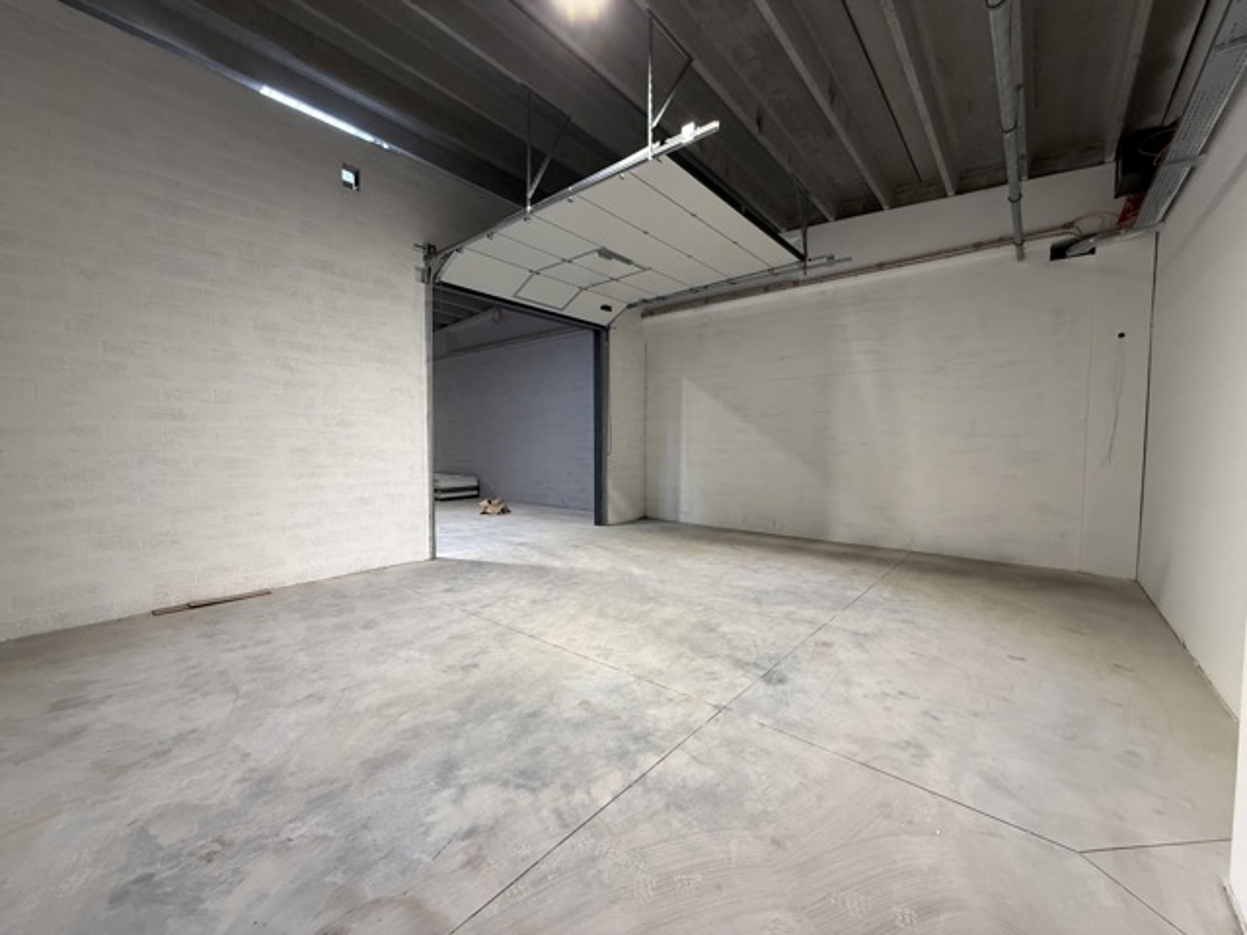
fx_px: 504
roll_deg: -0.7
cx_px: 624
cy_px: 468
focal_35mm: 14
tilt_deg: -1.7
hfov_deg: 102.1
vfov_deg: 85.7
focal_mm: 2.22
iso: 200
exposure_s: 1/99
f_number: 2.2
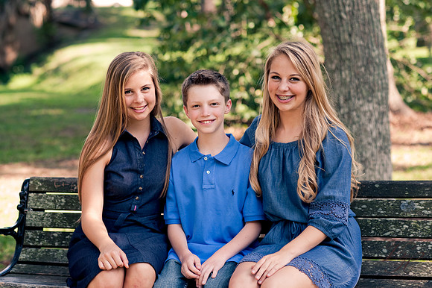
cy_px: 144
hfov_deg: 23.9
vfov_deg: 16.1
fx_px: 1019
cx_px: 216
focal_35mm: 85
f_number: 3.5
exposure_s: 1/200
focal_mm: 85
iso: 200
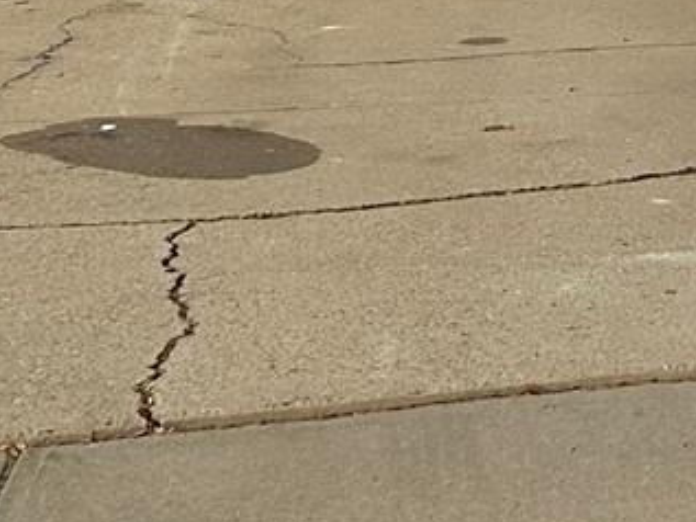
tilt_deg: +12.8
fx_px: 2434
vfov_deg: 10.4
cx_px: 1416
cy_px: -781
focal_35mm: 121
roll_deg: +1.5
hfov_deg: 13.7
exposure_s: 1/2353
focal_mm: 6.86
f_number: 1.78
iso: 80
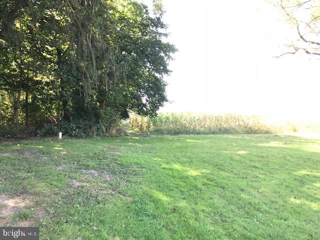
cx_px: 160
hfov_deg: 63.4
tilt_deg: +1.3
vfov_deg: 49.7
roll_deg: +1.0
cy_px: 120
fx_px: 259
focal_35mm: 28
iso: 20
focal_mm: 3.99
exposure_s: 1/91
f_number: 1.8
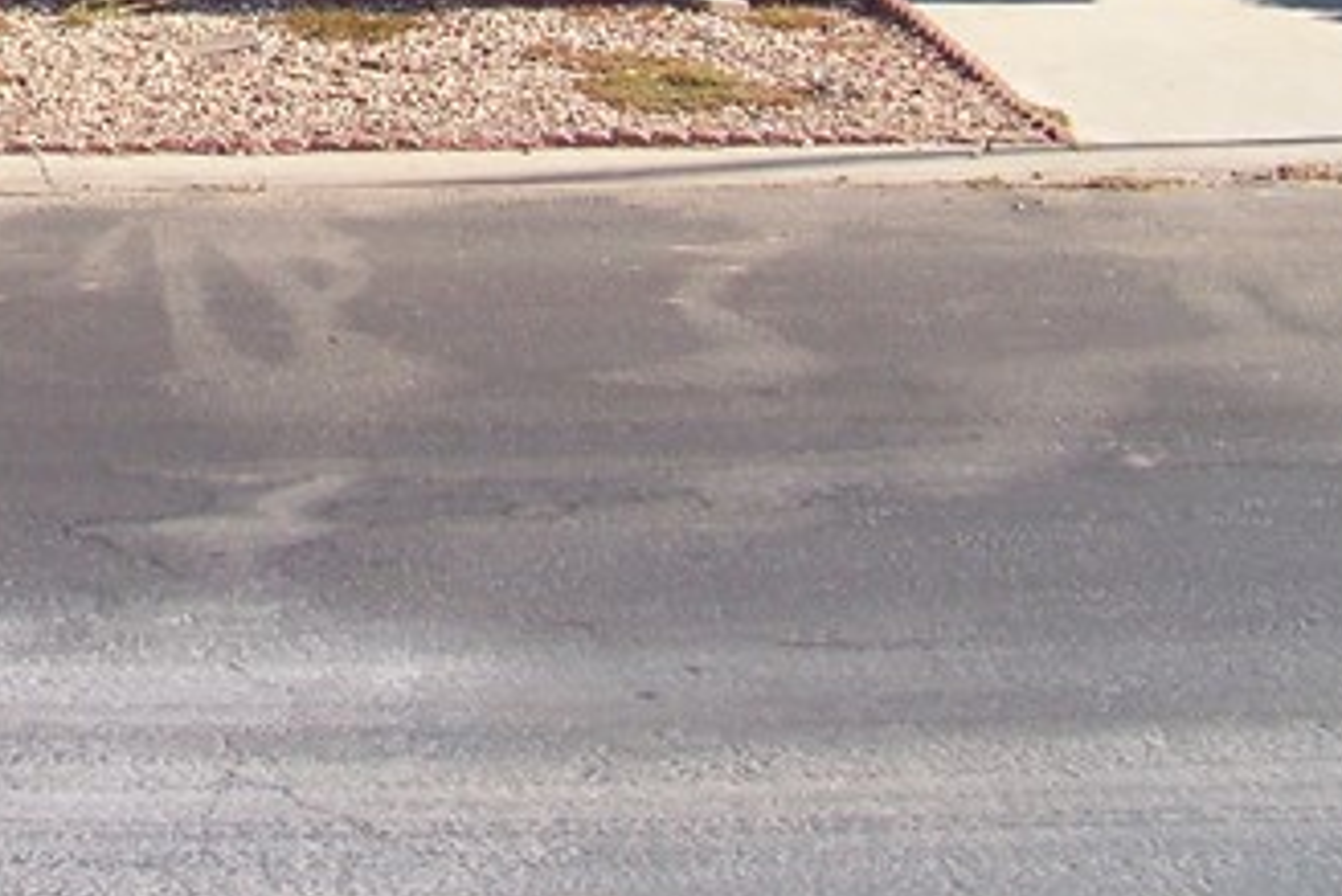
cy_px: -368
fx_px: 3990
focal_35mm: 107
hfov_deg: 18.3
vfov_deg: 12.3
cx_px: -168
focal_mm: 5.85
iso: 64
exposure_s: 1/400
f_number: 3.6
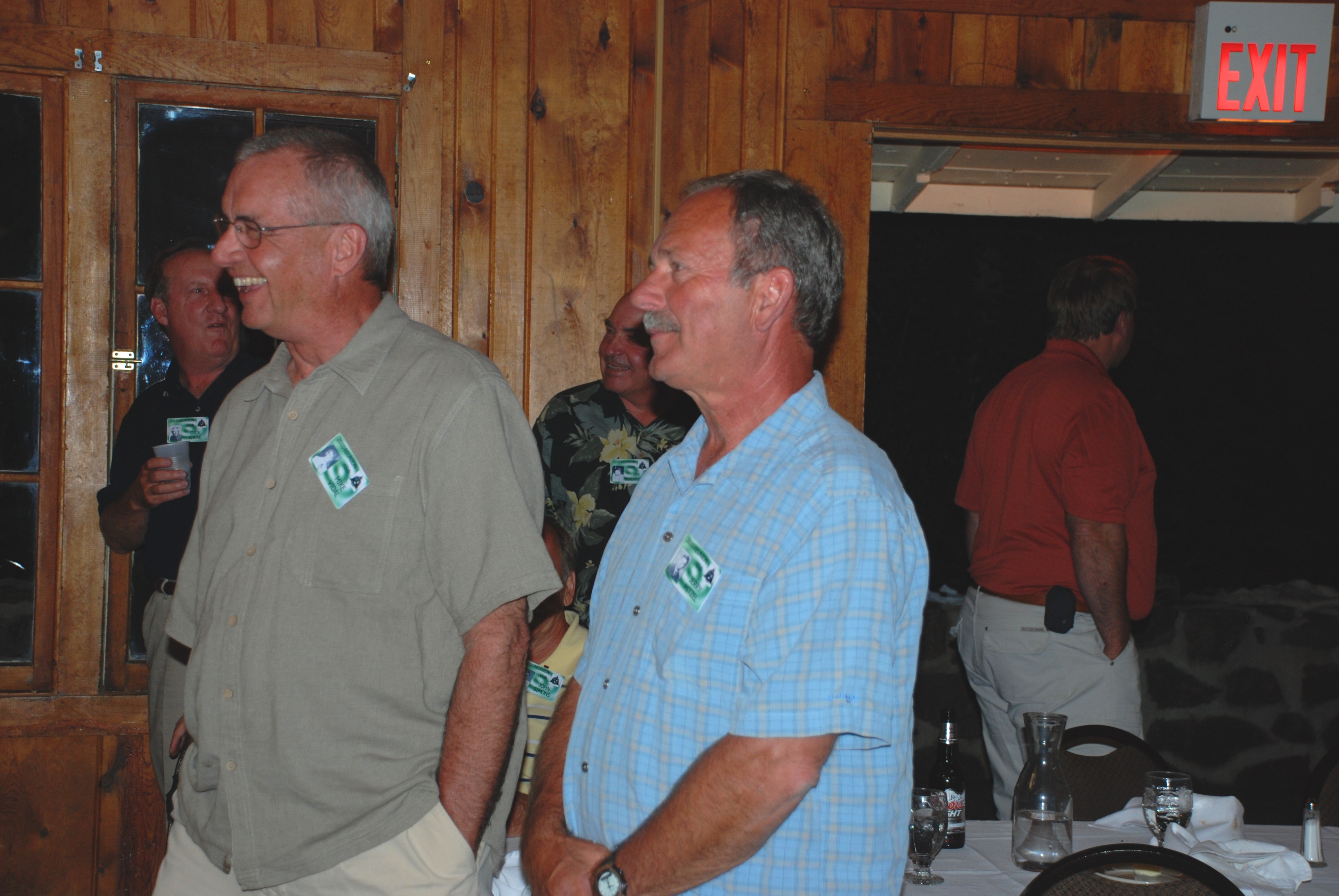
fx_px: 2458
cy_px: 448
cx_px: 670
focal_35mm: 66
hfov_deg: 30.5
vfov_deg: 20.7
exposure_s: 1/60
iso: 200
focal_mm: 44
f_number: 4.8
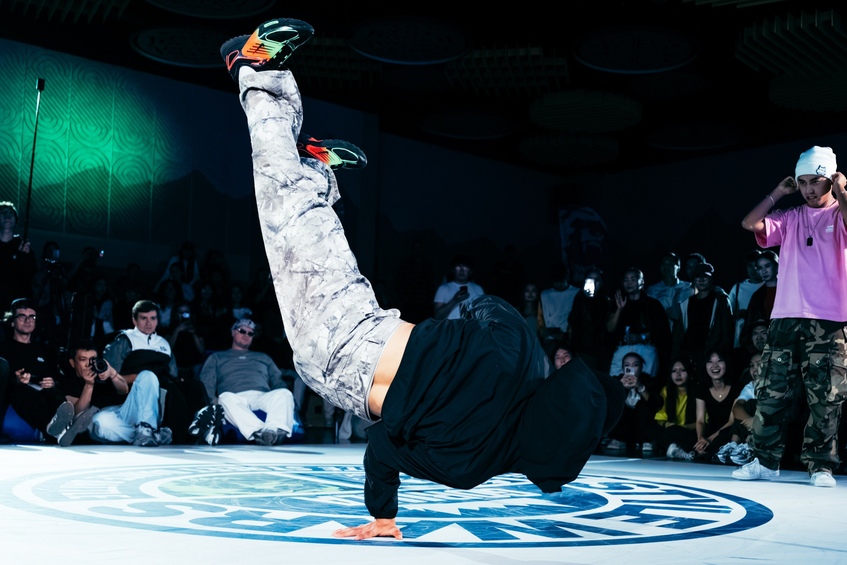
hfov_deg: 46.4
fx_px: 988
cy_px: 400
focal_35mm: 42
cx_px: 453
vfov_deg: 31.5
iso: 3200
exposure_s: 1/800
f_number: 2.8
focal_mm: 24
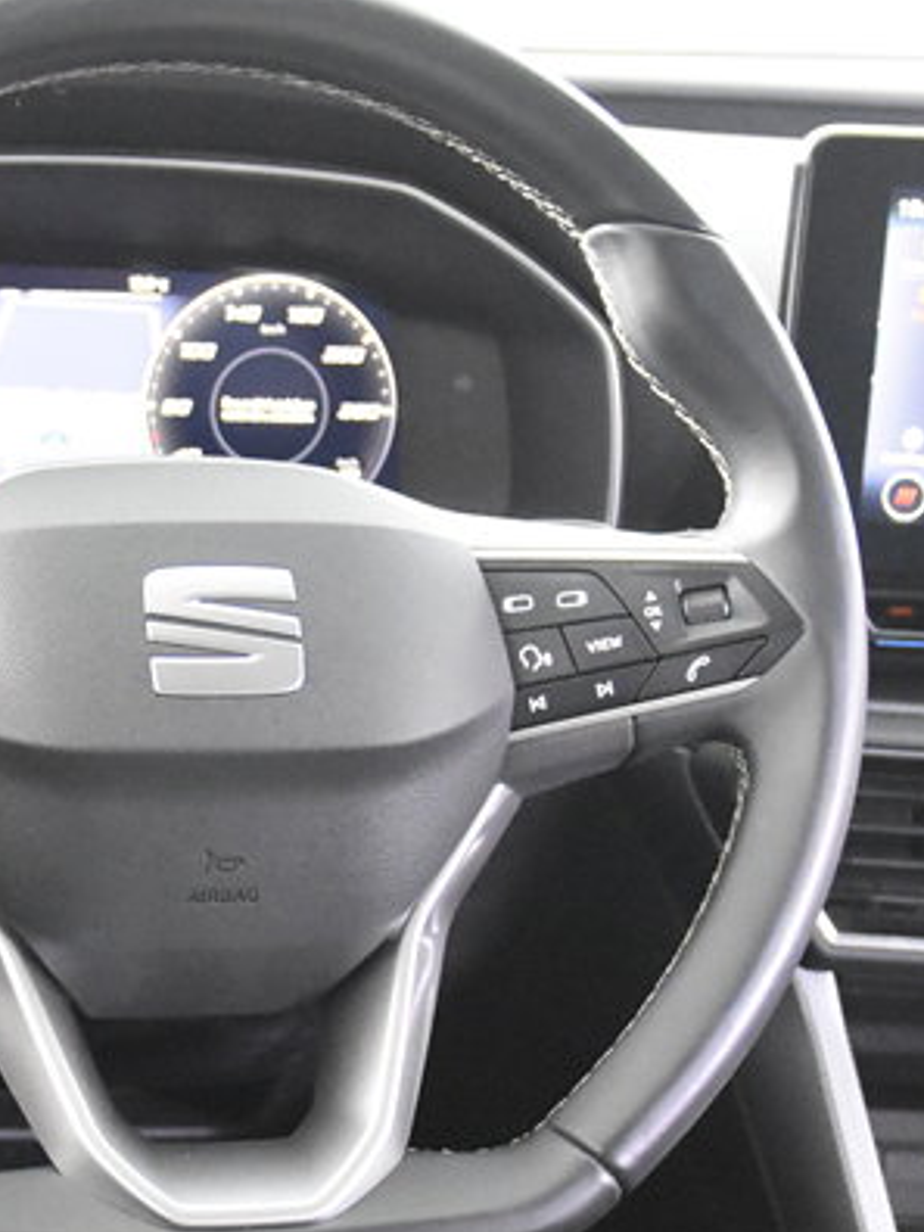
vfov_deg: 20.1
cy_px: 919
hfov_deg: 15.1
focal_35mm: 97
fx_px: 3452
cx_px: 65
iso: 10000
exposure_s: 1/40
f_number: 3.2
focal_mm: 26
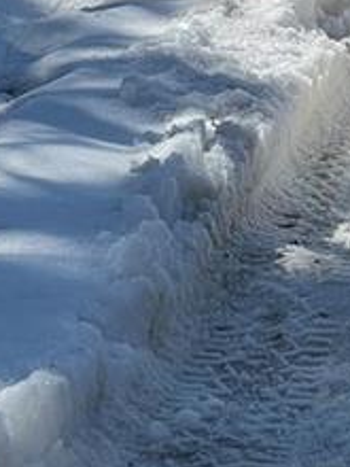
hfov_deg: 8.0
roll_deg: +2.5
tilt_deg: -1.4
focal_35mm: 184
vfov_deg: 10.7
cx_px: -18
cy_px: 23
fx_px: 2481
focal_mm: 6
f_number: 2
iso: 25
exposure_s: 1/2179
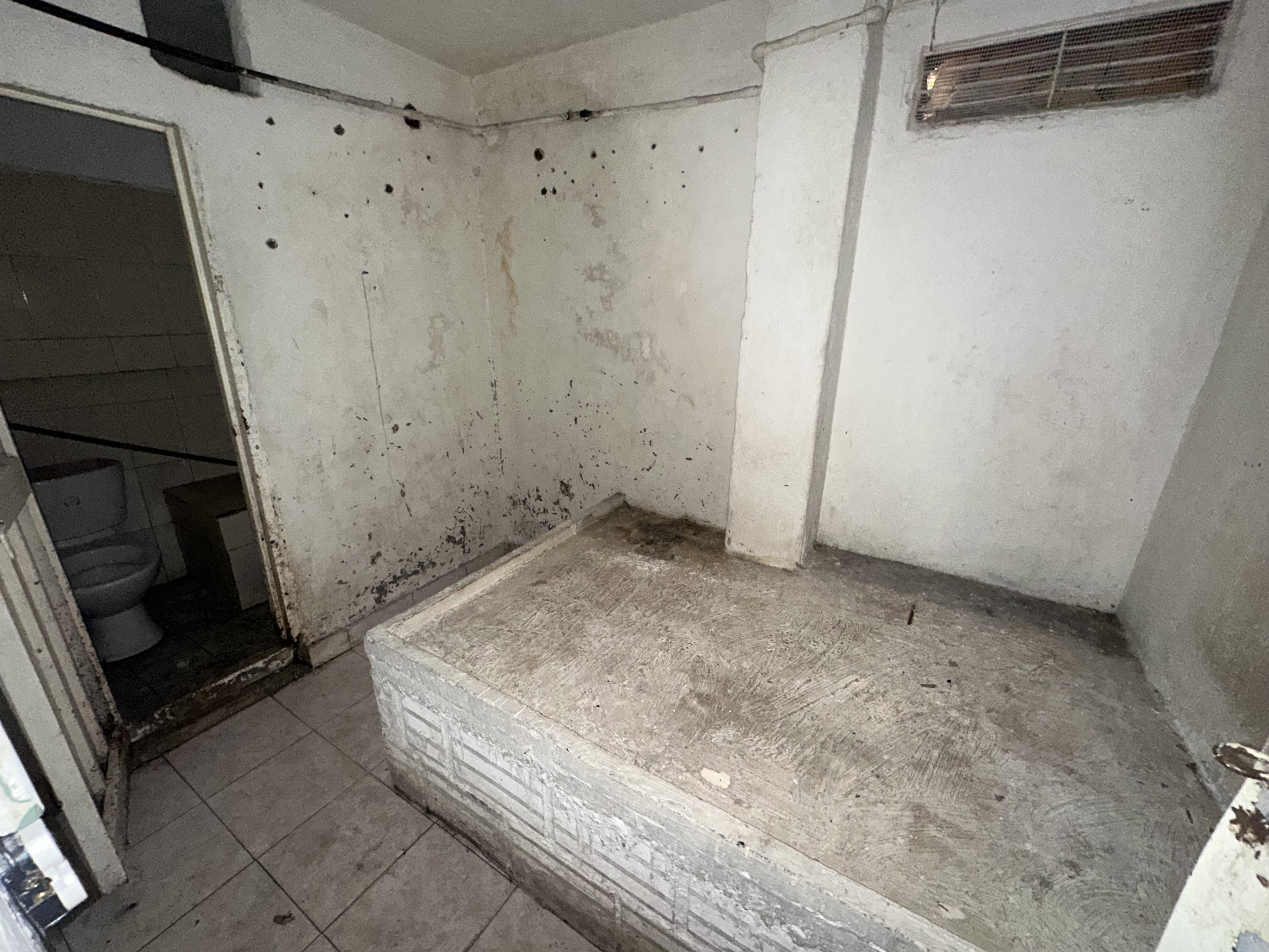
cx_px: 634
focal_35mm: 14
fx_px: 513
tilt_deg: -18.0
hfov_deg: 102.1
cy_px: 476
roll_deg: -1.2
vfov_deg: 85.7
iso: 250
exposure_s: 1/34
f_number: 2.2
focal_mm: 2.22
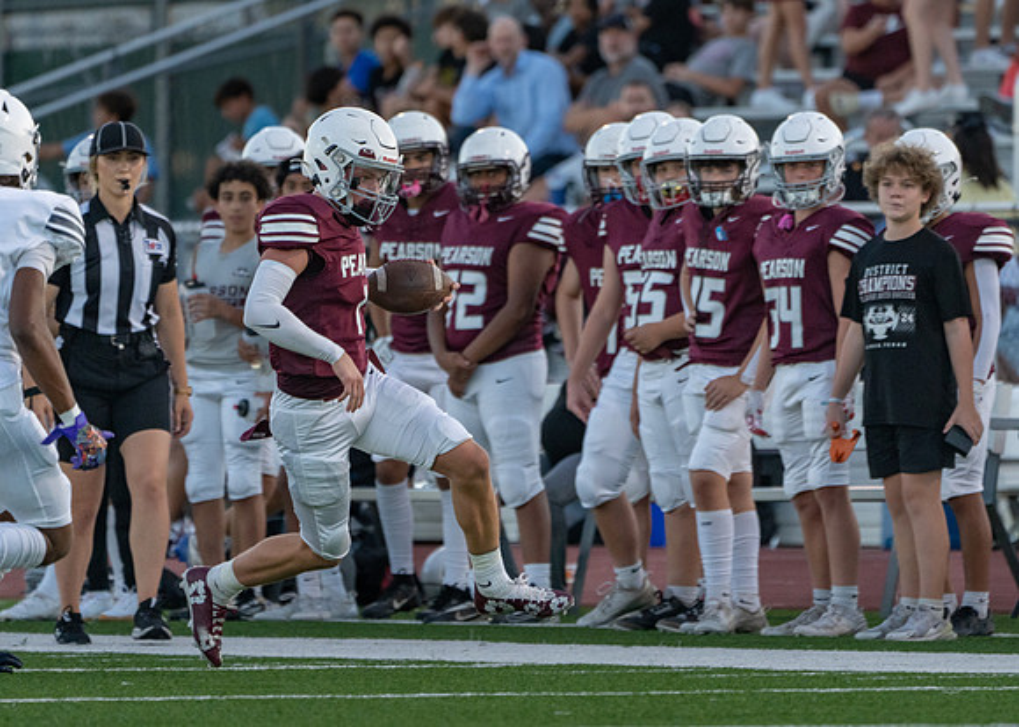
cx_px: 599
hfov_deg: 3.4
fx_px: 17023
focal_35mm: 588
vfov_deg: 2.4
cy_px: 269
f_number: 5.6
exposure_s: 1/1250
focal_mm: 400
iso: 1600
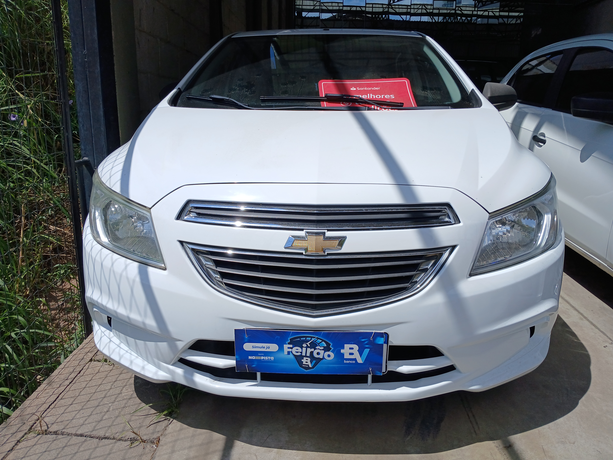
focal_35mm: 26
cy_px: 230
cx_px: 306
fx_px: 460
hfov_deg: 67.3
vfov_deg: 53.1
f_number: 1.8
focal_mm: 3.98
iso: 20
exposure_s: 1/1203
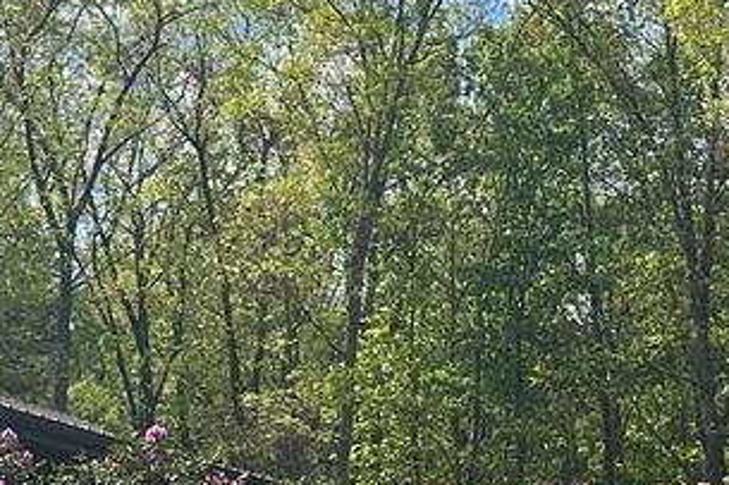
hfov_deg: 16.6
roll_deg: +0.9
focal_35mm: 118
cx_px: -172
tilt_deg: +14.6
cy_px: 270
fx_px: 2388
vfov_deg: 11.6
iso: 80
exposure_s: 1/6623
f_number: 1.78
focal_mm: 6.86
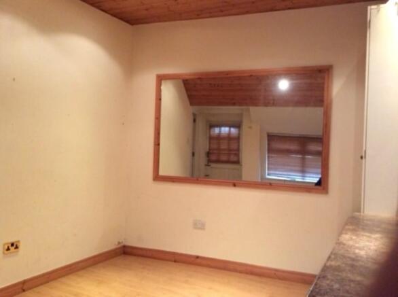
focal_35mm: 32
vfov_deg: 44.0
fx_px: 367
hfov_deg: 56.9
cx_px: 199
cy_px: 148
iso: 160
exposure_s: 1/25
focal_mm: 3.3
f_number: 2.4
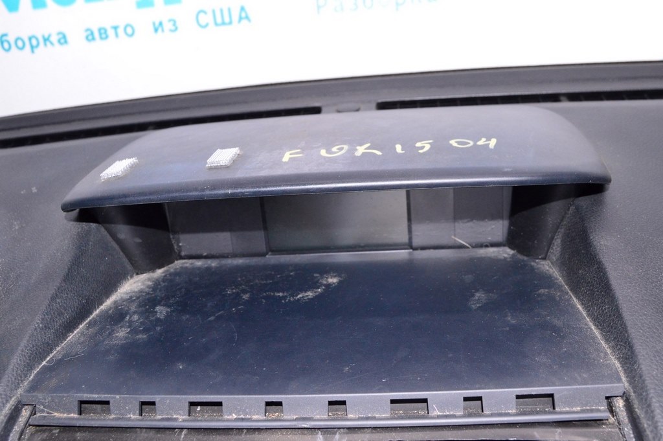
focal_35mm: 38
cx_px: 332
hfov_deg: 51.3
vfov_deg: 35.4
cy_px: 220
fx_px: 690
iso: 1600
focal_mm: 25
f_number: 8
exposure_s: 1/200
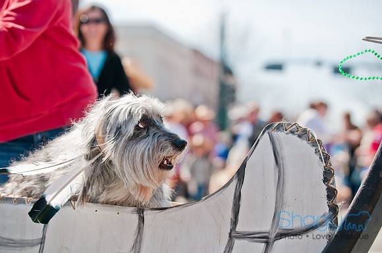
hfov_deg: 17.1
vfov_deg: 11.4
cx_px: 191
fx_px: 1272
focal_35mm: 120
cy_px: 126
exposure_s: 1/1000
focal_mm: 80
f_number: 4
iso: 200
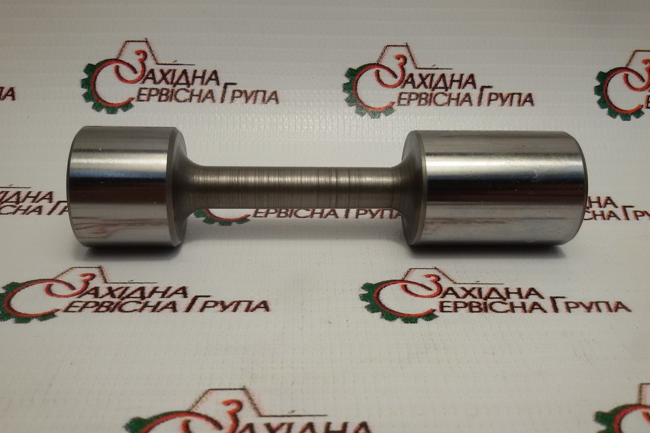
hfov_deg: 57.2
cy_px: 215
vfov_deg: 40.0
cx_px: 329
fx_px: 596
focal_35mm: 33
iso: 40
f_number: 2.4
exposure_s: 1/100
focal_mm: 2.93
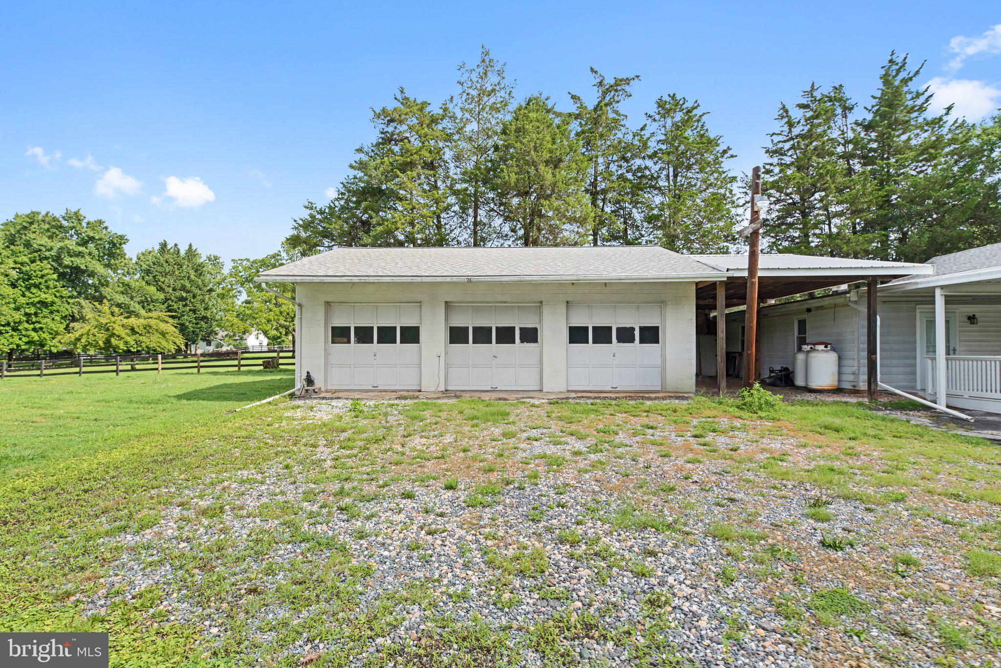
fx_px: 473
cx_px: 500
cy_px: 334
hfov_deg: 93.3
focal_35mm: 17
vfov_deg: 70.5
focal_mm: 17
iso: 250
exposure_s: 1/200
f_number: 8
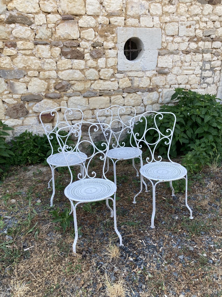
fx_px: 239
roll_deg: -1.3
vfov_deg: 63.4
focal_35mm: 28
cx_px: 111
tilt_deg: -20.3
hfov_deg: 49.7
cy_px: 148
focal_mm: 3.99
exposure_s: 1/133
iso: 20
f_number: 1.8
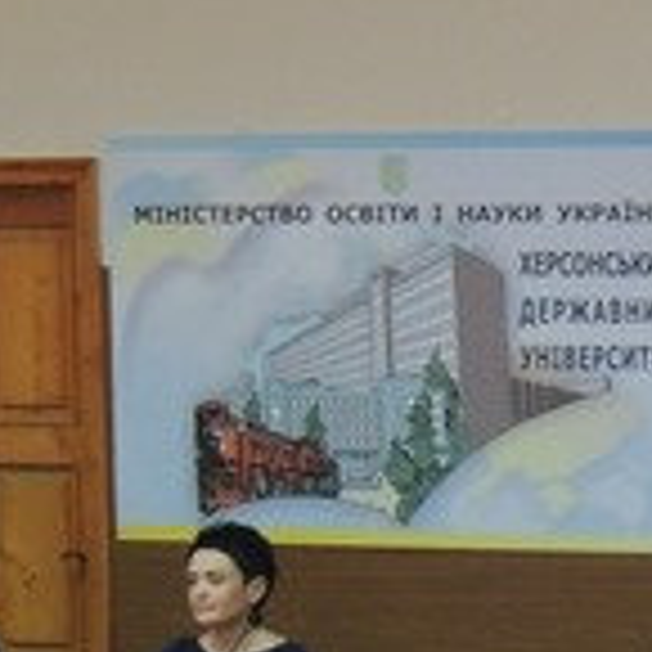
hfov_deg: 5.9
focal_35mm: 293
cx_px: 809
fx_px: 6244
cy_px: 652
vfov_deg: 6.0
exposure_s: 1/15
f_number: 3.7
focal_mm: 10.7
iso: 640
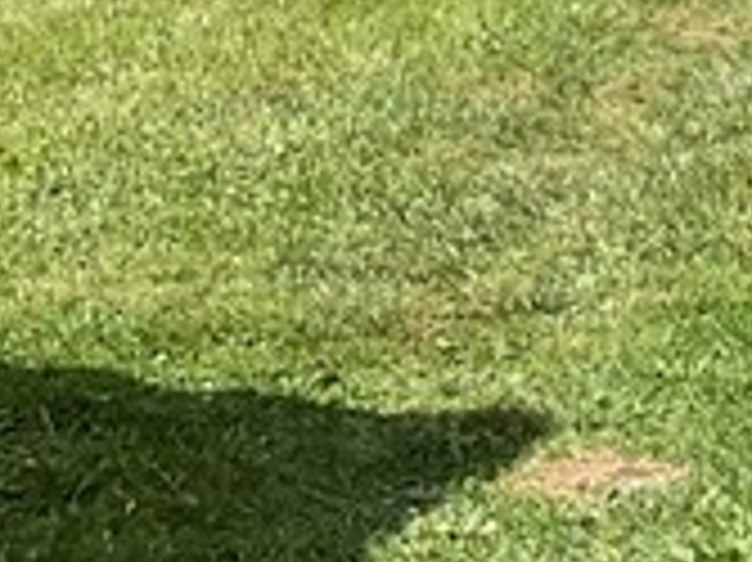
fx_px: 3864
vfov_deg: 8.0
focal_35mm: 178
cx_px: 545
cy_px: -517
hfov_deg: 11.1
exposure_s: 1/1311
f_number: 1.8
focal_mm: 3
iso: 16
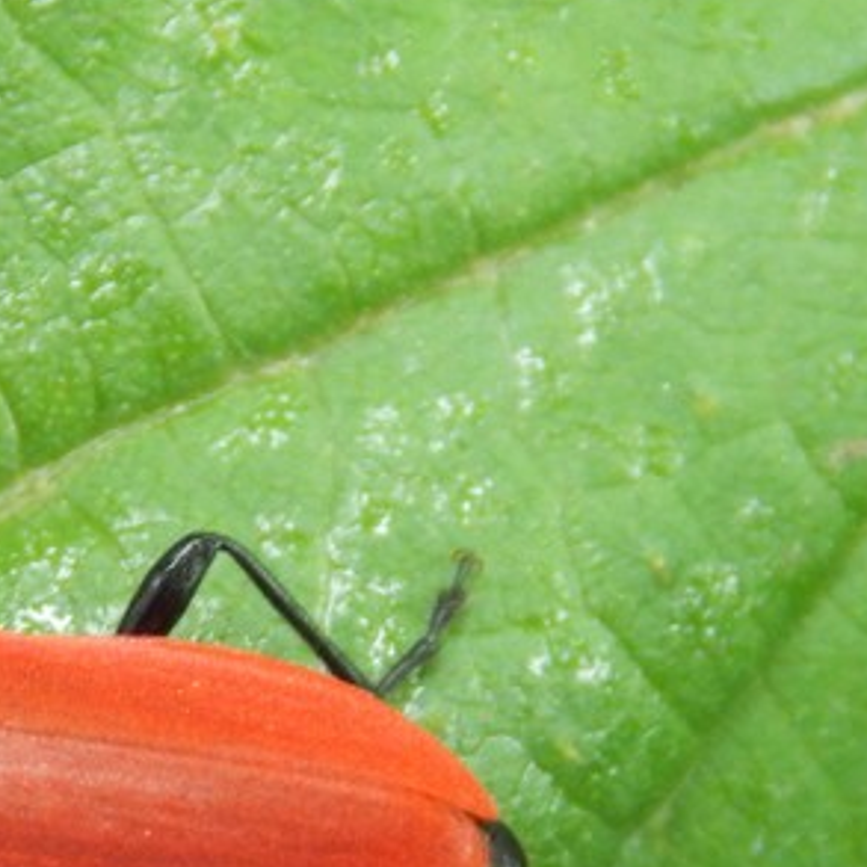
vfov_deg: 4.8
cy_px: 760
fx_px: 10286
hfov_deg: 4.8
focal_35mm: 363
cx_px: 7
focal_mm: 25.3
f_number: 4.9
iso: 400
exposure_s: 1/100
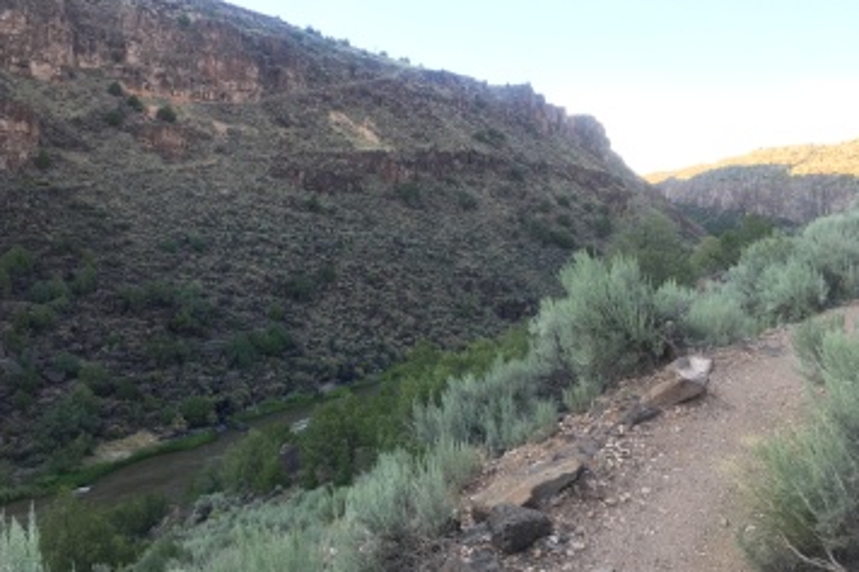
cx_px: 422
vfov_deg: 42.3
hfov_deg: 60.3
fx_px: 739
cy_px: 302
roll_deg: -0.8
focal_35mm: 31
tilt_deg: -8.3
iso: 40
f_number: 2.2
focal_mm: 4.15
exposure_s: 1/120
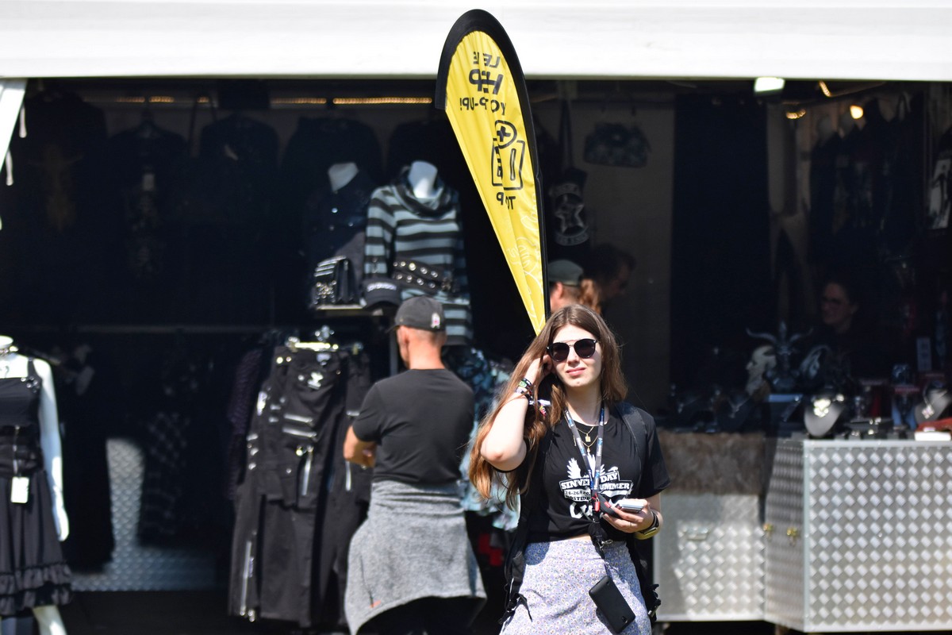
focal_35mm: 129
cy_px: 318
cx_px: 476
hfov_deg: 15.9
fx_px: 3411
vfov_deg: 10.6
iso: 500
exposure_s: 1/8000
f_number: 2.8
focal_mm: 86
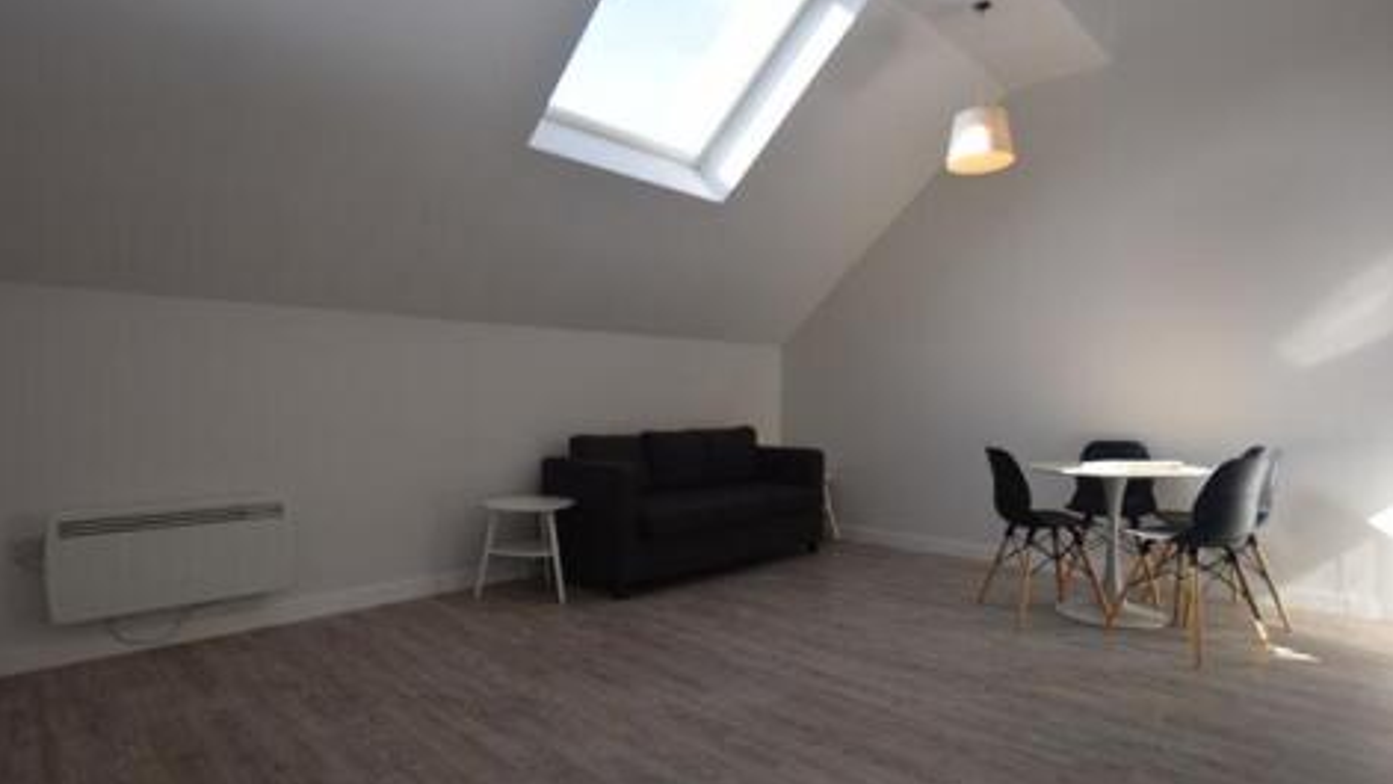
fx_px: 675
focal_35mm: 18
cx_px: 695
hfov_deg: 91.8
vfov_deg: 60.0
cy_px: 457
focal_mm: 11.5
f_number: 5.6
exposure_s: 1/125
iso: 180
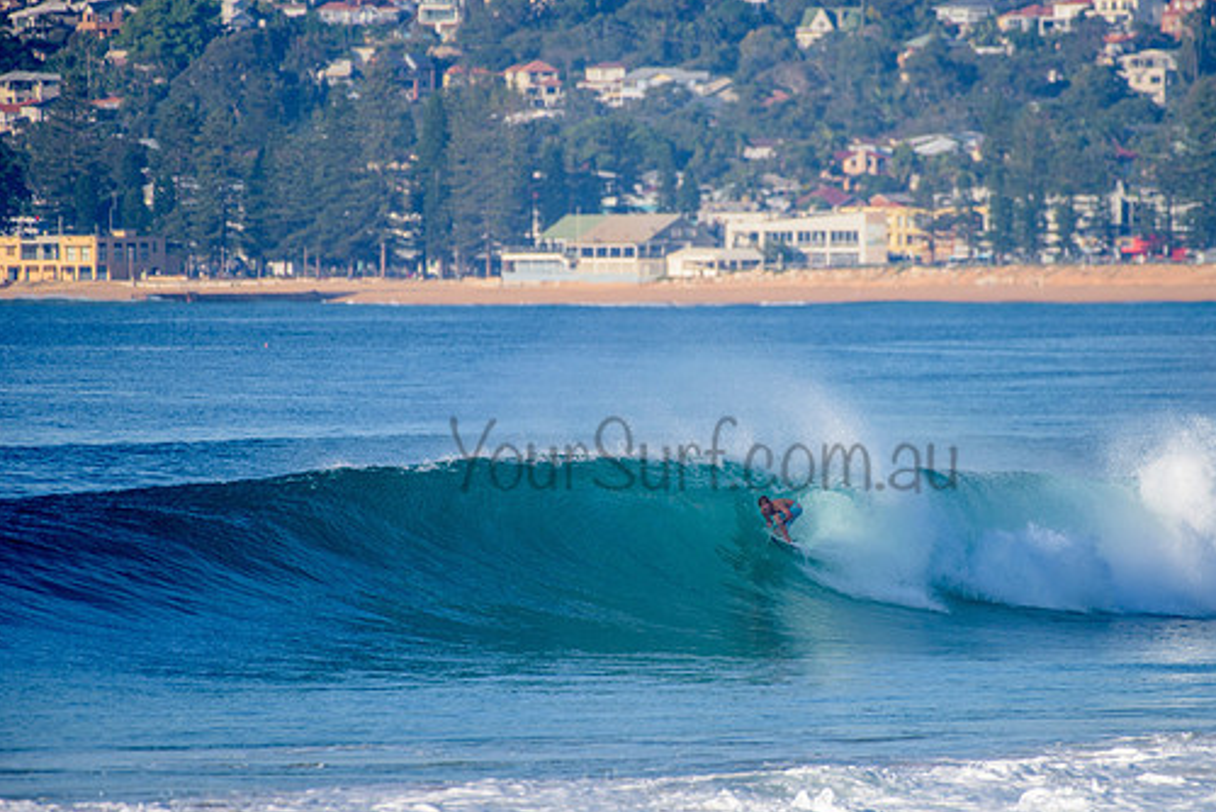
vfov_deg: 2.4
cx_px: 700
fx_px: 19602
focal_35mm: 580
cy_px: 434
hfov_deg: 3.6
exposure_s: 1/1600
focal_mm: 500
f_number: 5.6
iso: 180
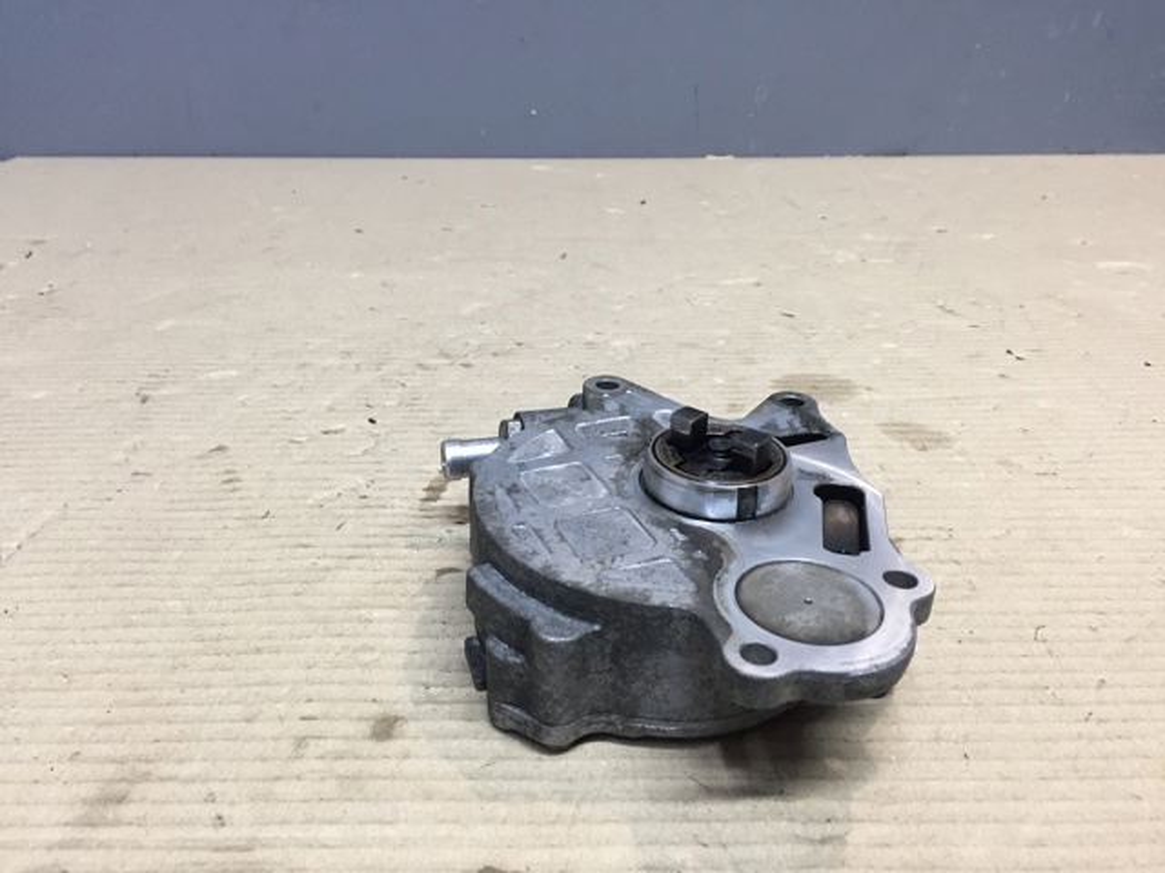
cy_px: 436
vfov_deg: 48.2
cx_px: 582
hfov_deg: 61.7
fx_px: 976
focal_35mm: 29
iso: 80
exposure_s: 1/33
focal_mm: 4.15
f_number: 2.2
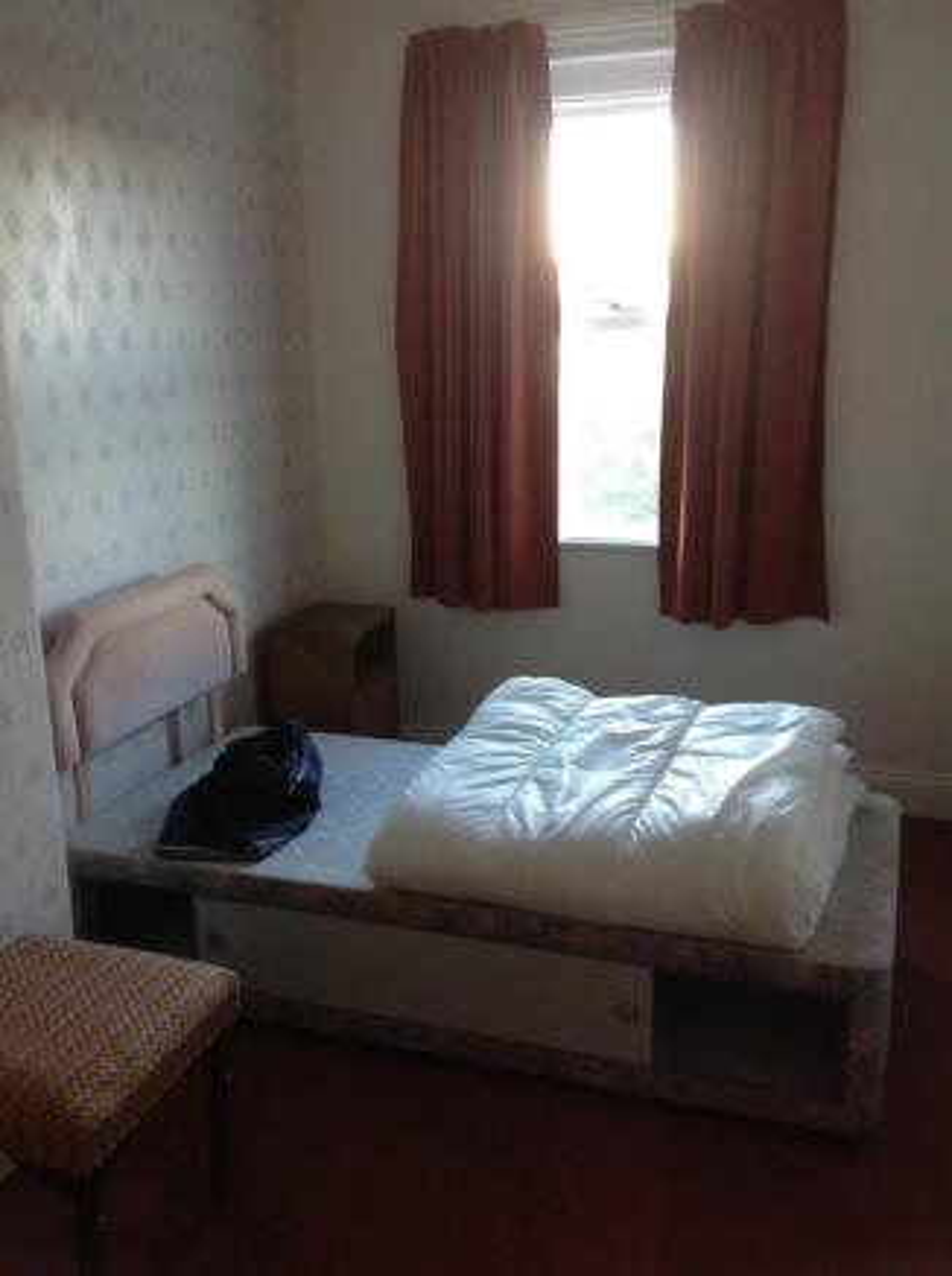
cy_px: 638
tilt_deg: -11.2
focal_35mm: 35
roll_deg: +2.1
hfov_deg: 40.6
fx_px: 1288
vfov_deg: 52.7
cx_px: 476
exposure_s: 1/15
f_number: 2.4
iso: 200
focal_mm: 4.28
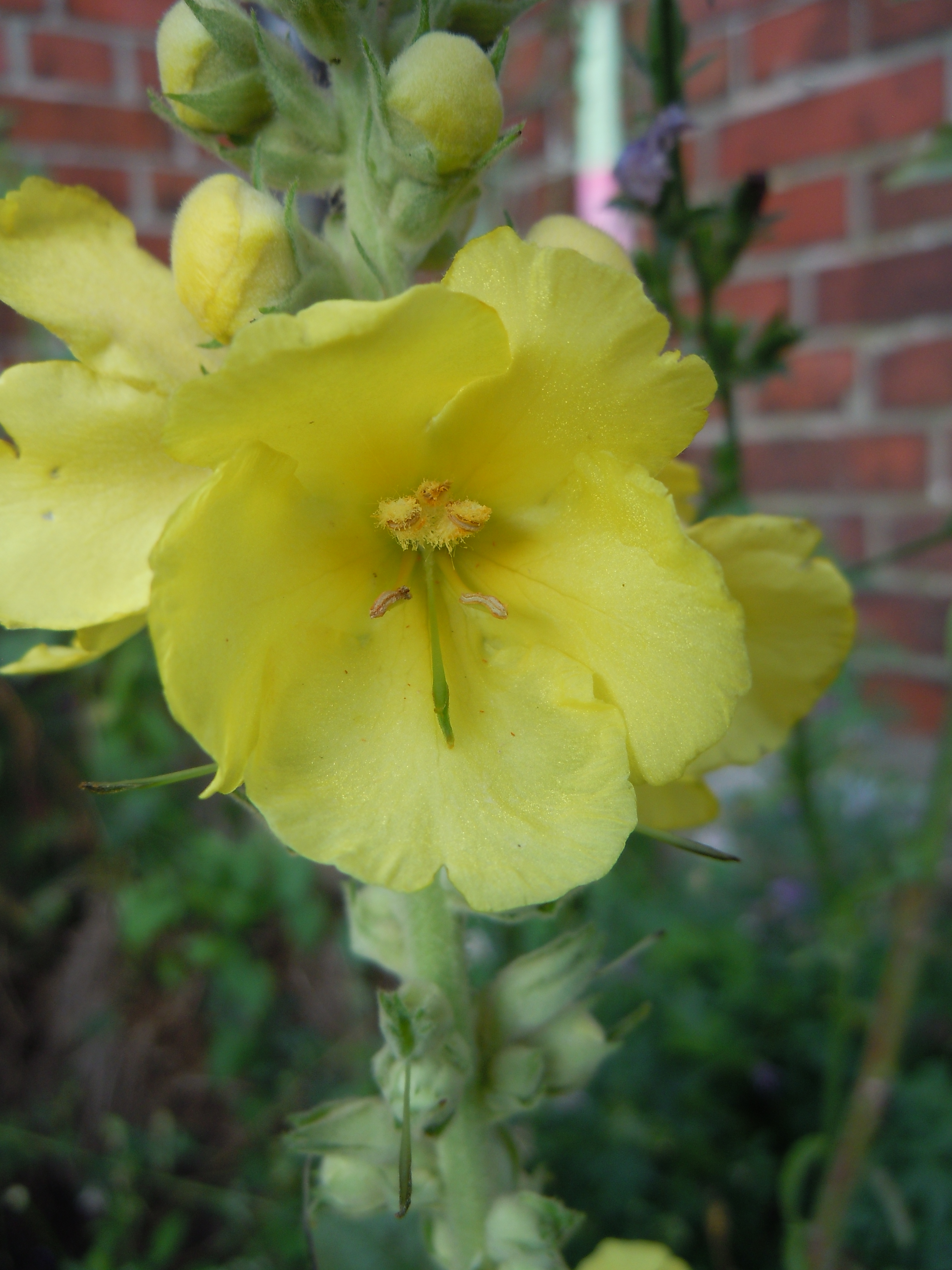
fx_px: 1100
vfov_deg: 60.0
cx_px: 476
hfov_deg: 46.8
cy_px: 635
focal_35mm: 30
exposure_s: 1/80
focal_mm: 5.4
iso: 100
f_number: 3.5
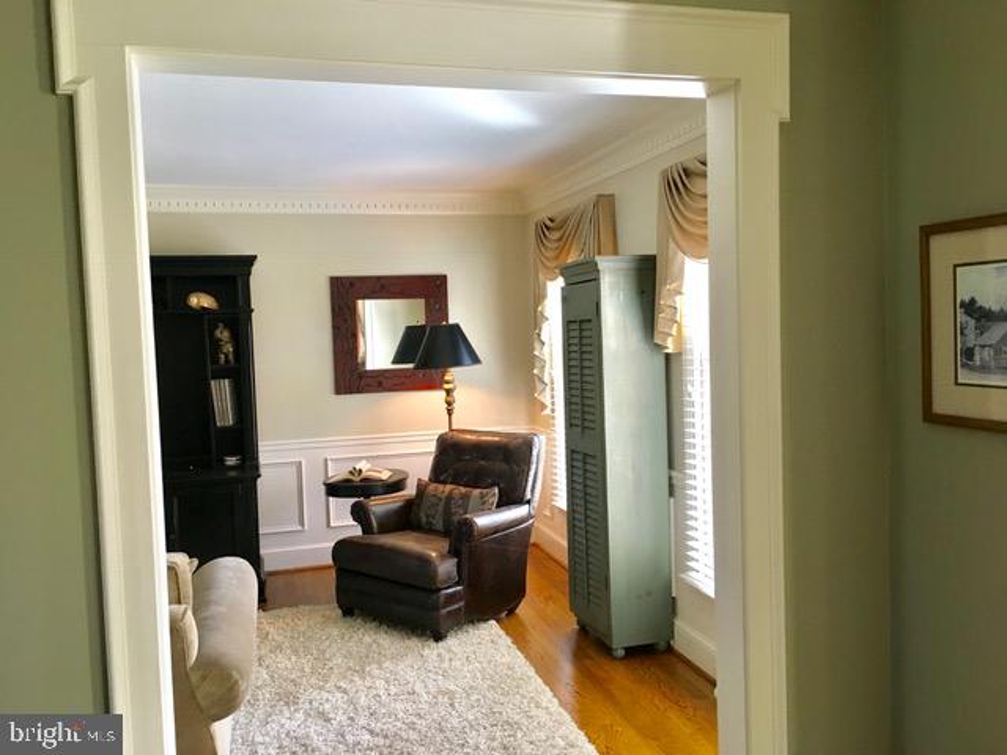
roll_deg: +1.4
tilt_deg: -2.5
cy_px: 378
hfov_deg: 61.7
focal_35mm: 29
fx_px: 844
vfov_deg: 48.2
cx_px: 504
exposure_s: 1/30
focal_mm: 4.15
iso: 80
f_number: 2.2
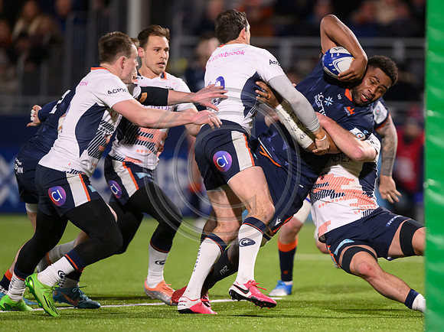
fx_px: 7003
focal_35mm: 546
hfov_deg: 3.6
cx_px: 312
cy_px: 208
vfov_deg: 2.7
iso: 5000
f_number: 3.2
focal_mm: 400
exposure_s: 1/1000
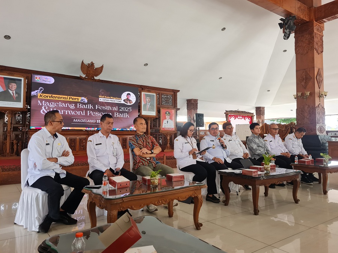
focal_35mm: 26
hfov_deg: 67.3
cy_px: 126
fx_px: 254
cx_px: 169
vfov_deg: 53.1
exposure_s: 1/100
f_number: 1.8
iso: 125
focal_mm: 5.4
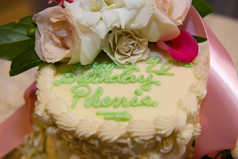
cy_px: 80
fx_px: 330
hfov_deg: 39.6
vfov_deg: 27.0
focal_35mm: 50
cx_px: 119
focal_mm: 50
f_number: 5
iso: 1250
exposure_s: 1/100
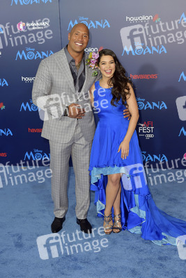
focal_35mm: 48
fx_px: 372
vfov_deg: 41.1
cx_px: 93
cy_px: 139
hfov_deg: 28.1
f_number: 4.5
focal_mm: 48
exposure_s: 1/320
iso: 400
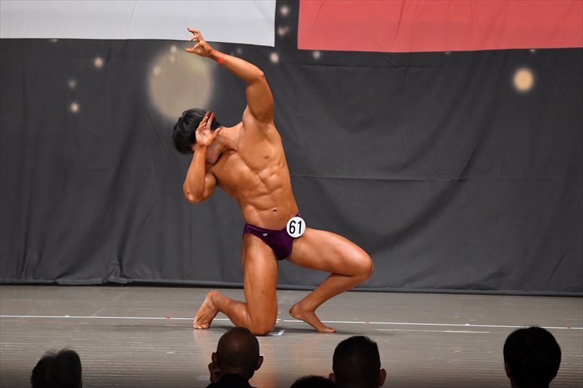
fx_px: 3642
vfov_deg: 6.1
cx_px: 292
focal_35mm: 225
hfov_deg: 9.2
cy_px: 194
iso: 6400
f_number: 5.6
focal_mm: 150
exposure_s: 1/400
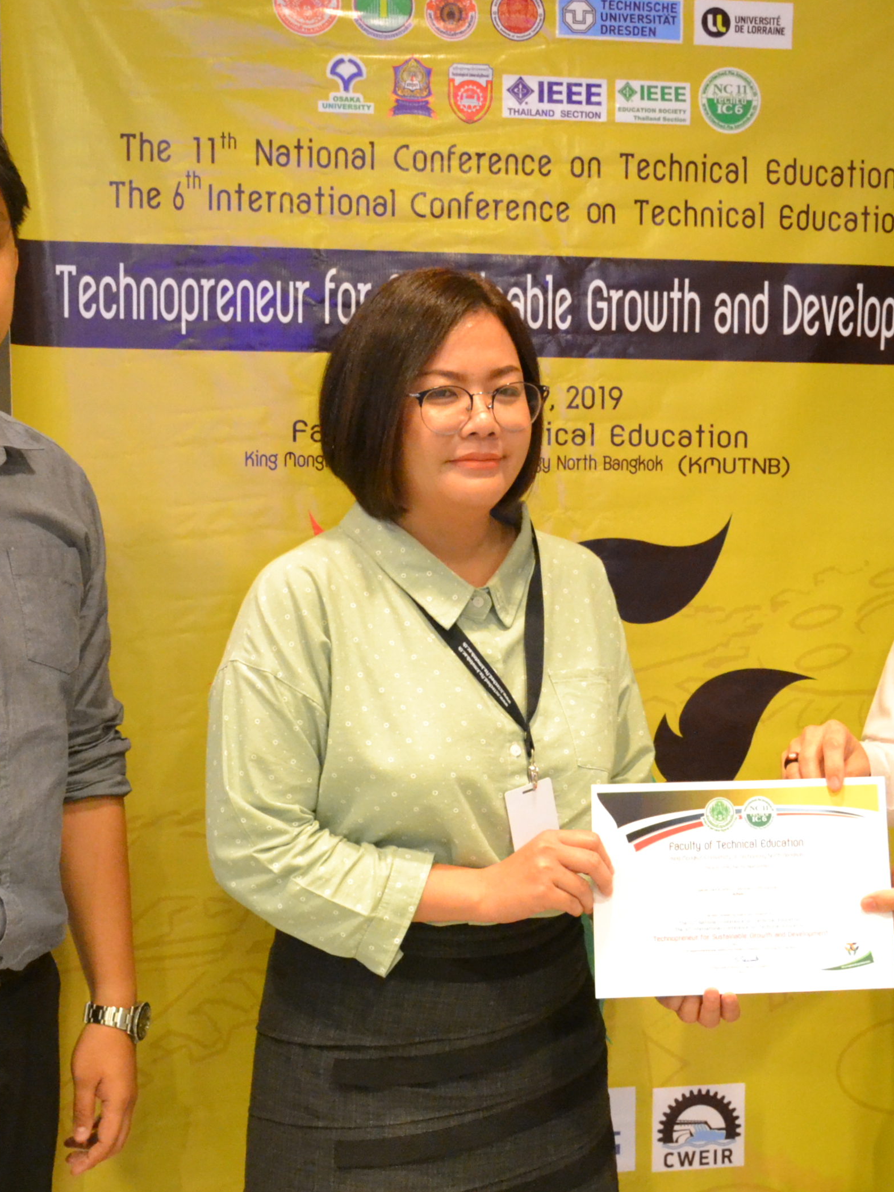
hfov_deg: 25.6
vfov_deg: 33.7
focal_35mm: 57
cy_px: 668
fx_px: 1963
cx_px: 492
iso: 2800
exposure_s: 1/60
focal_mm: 18
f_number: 3.5
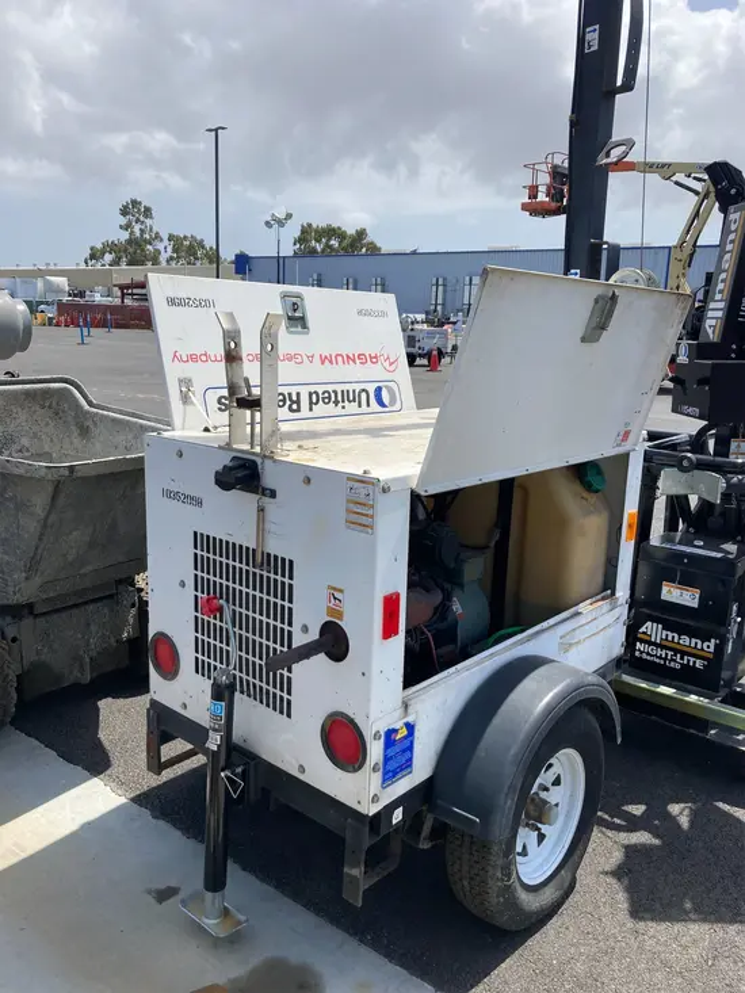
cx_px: 372
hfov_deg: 49.8
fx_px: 803
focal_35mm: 28
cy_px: 496
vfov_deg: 63.4
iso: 20
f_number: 1.8
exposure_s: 1/2404
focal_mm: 3.99
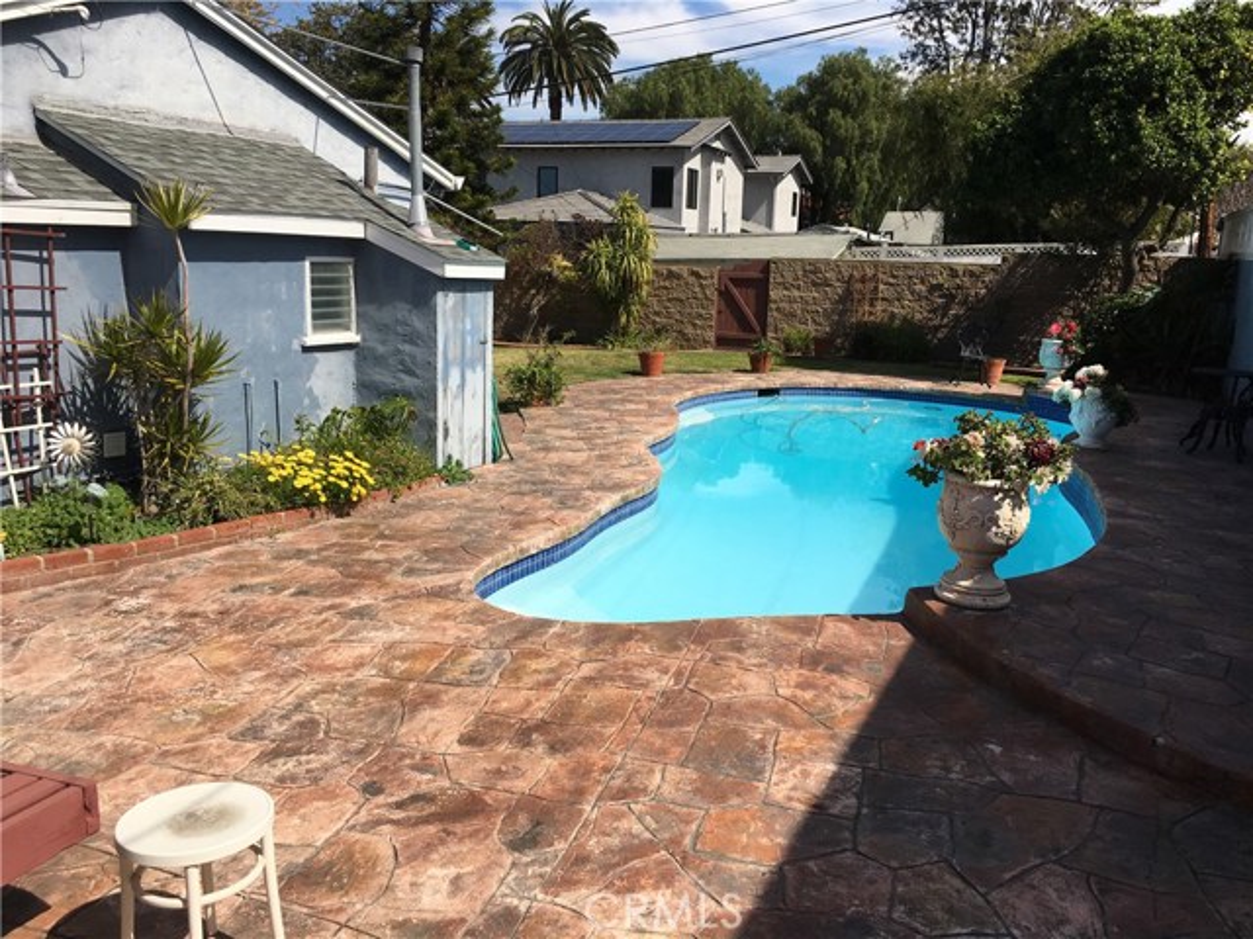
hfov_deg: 61.7
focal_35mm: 29
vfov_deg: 48.2
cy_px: 470
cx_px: 626
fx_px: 1050
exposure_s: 1/2331
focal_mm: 4.15
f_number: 2.2
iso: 25
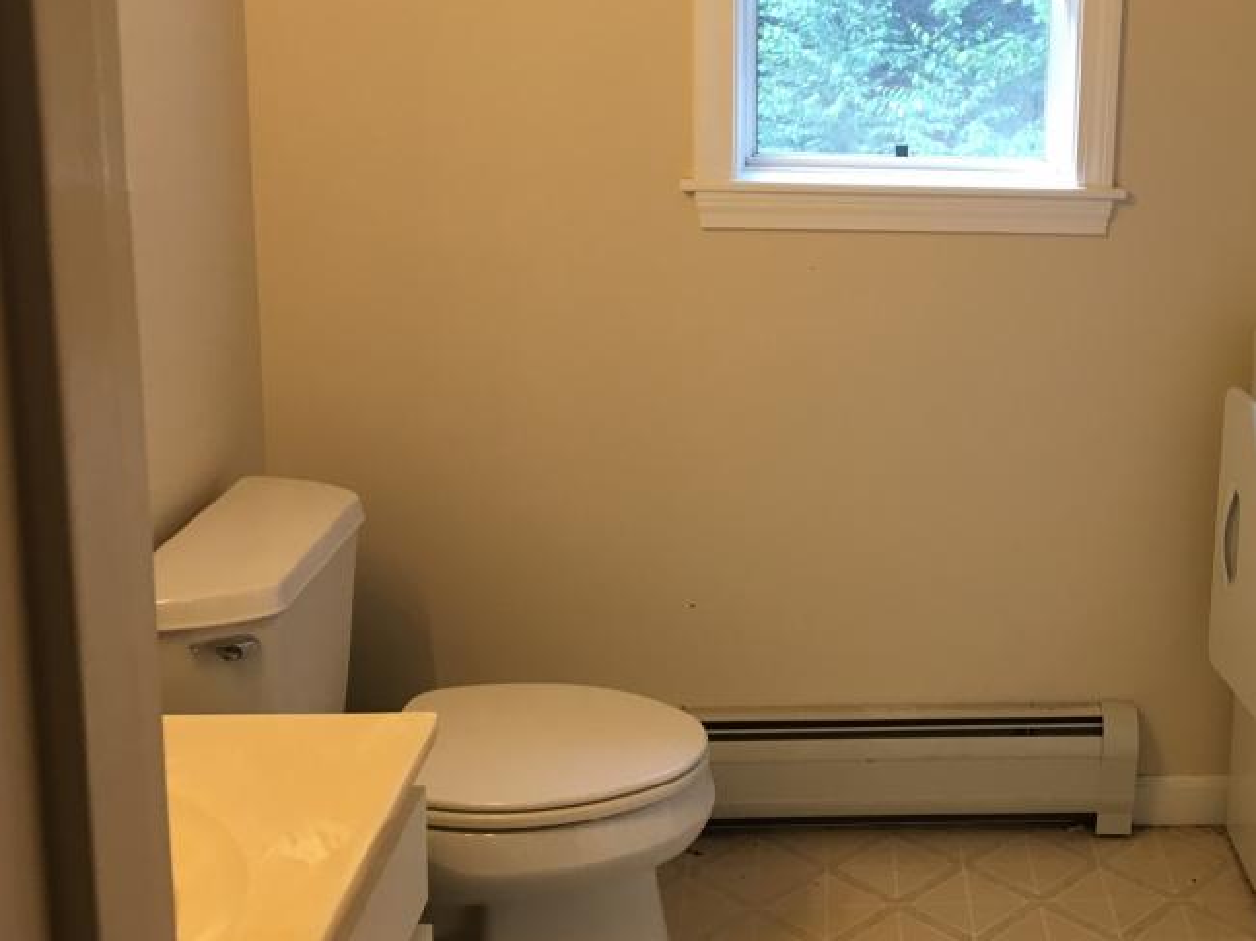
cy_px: 272
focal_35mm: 46
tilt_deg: -11.0
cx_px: 962
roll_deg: -2.8
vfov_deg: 31.1
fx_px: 1668
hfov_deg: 40.0
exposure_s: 1/30
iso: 50
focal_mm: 4.15
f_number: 2.2
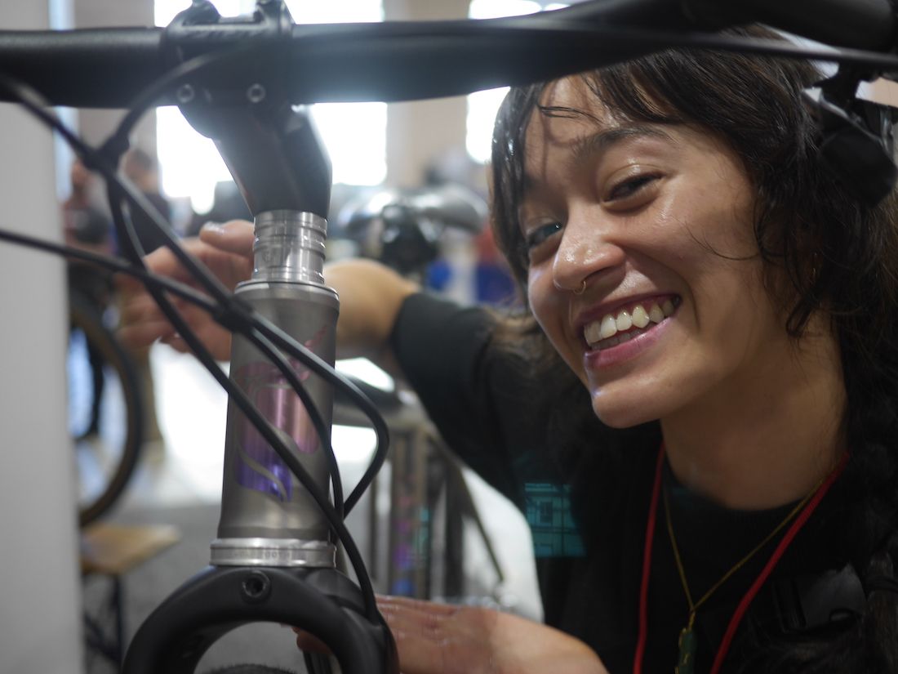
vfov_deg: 36.0
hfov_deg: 46.8
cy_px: 337
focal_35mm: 40
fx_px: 1038
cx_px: 449
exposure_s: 1/40
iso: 200
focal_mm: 20
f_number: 1.7
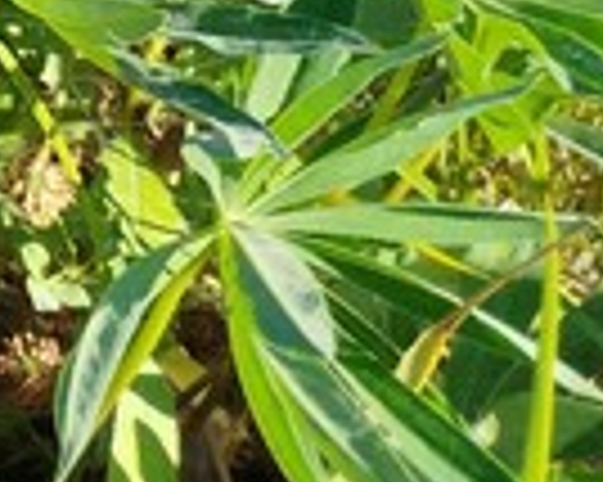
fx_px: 2497
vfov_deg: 9.8
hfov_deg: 11.0
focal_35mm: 140
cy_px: -653
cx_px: -968
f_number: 1.7
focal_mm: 5.31
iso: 50
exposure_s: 1/486
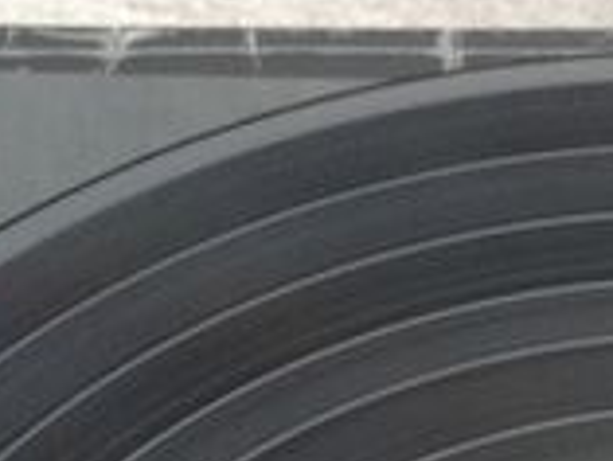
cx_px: 715
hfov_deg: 8.8
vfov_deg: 6.3
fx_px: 3952
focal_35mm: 223
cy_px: 1260
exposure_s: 1/30
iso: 50
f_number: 2.4
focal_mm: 4.28
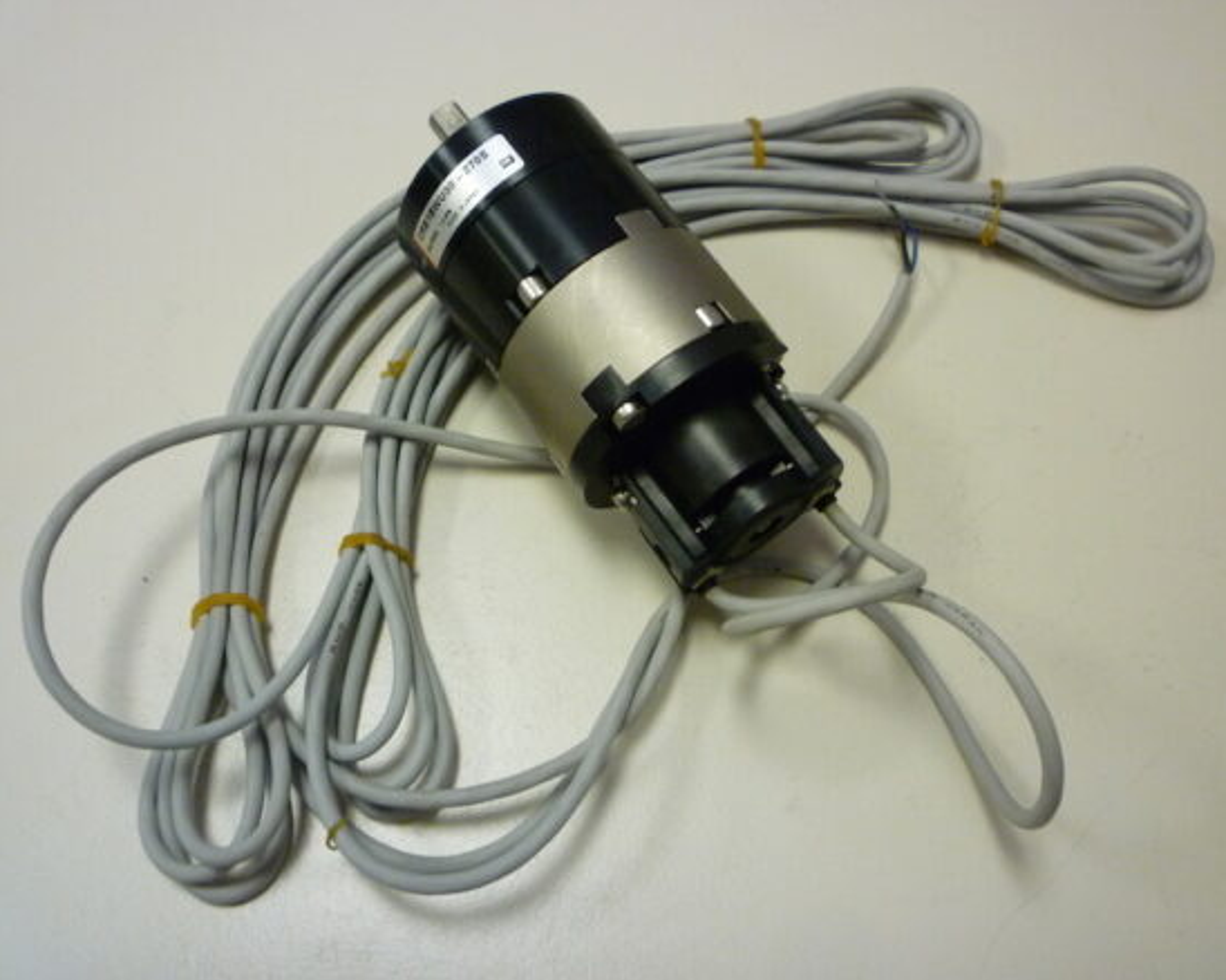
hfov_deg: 57.2
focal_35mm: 31
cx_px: 633
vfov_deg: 47.1
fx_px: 1124
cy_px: 481
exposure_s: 1/30
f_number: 3.3
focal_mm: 5.2
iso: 400
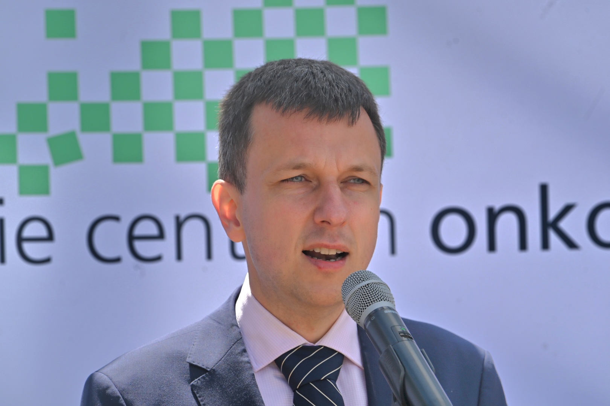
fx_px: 3050
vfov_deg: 7.6
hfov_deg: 11.4
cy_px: 203
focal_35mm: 180
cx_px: 305
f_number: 7.1
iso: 100
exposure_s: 1/400
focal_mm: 180
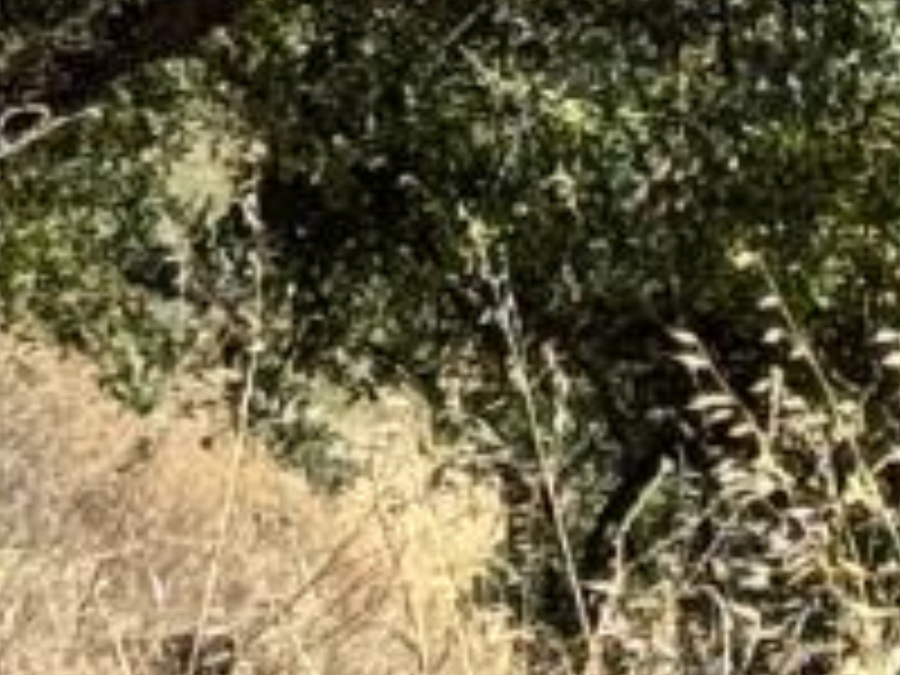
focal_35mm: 360
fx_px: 9360
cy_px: -1136
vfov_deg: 4.0
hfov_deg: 5.3
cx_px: 2448
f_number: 1.78
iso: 64
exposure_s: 1/5848
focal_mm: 6.76
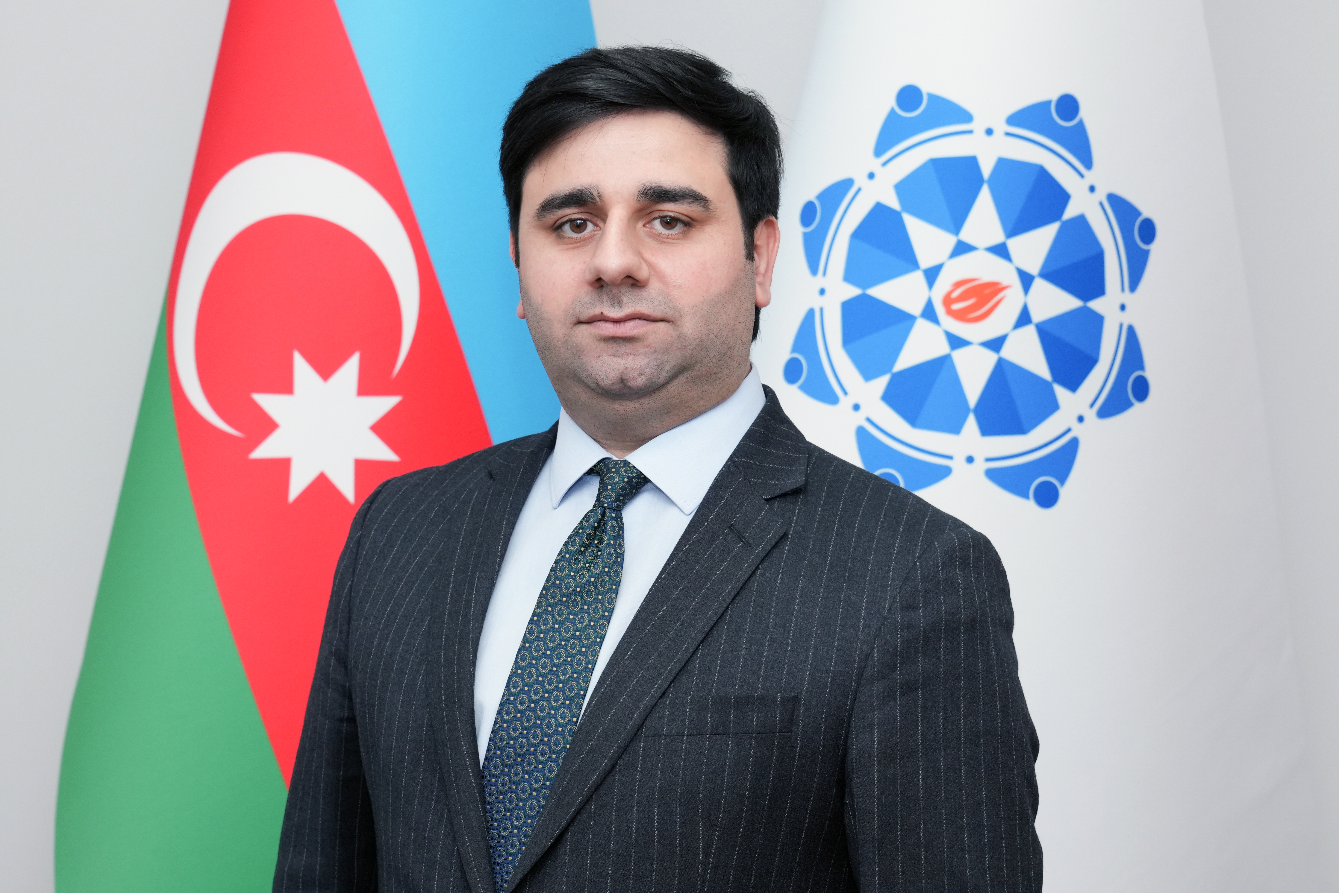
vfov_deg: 16.7
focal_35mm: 82
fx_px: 3050
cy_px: 446
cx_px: 670
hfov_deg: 24.8
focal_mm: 55
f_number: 5.6
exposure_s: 1/200
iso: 1000
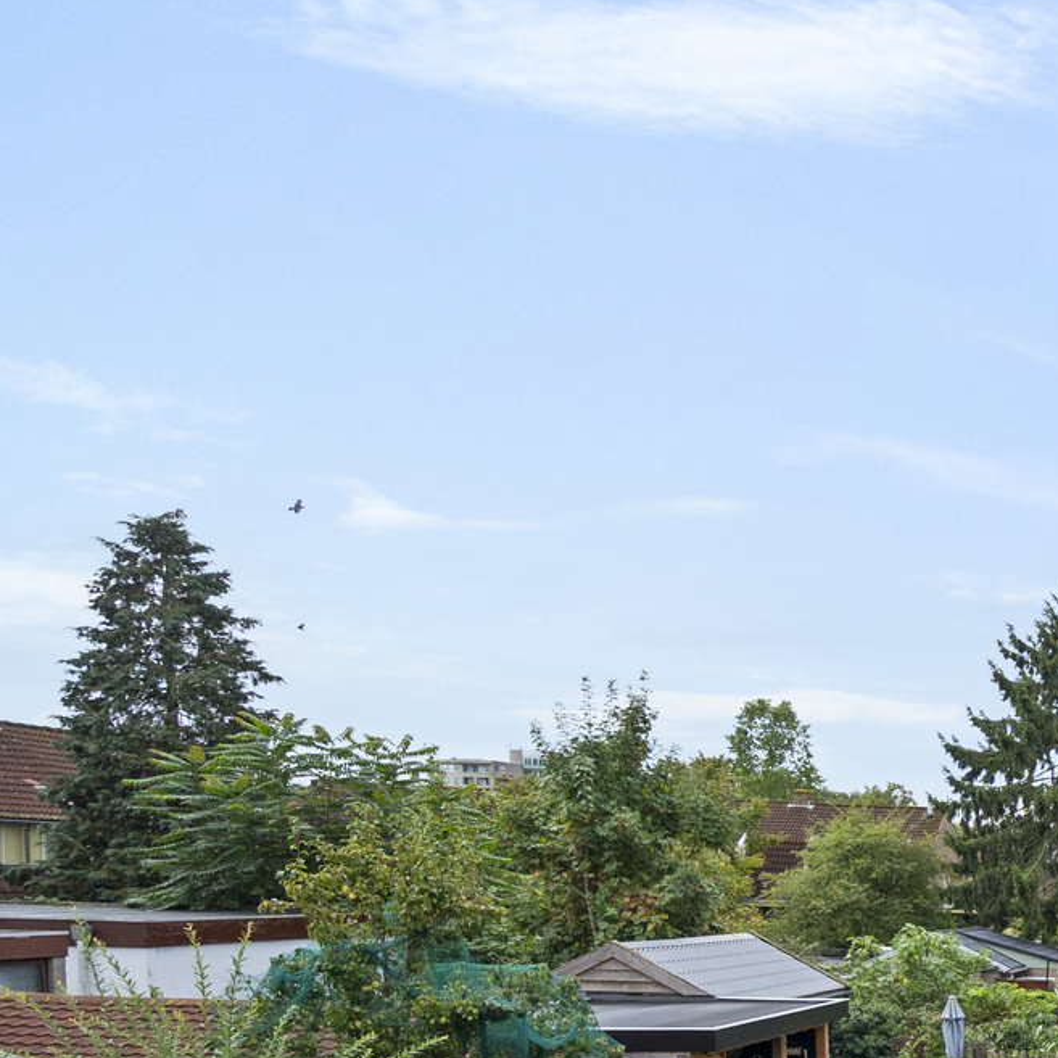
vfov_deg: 39.1
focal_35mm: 38
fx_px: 1314
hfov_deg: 29.0
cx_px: 1560
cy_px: 1043
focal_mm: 14
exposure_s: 1/1250
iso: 400
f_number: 4
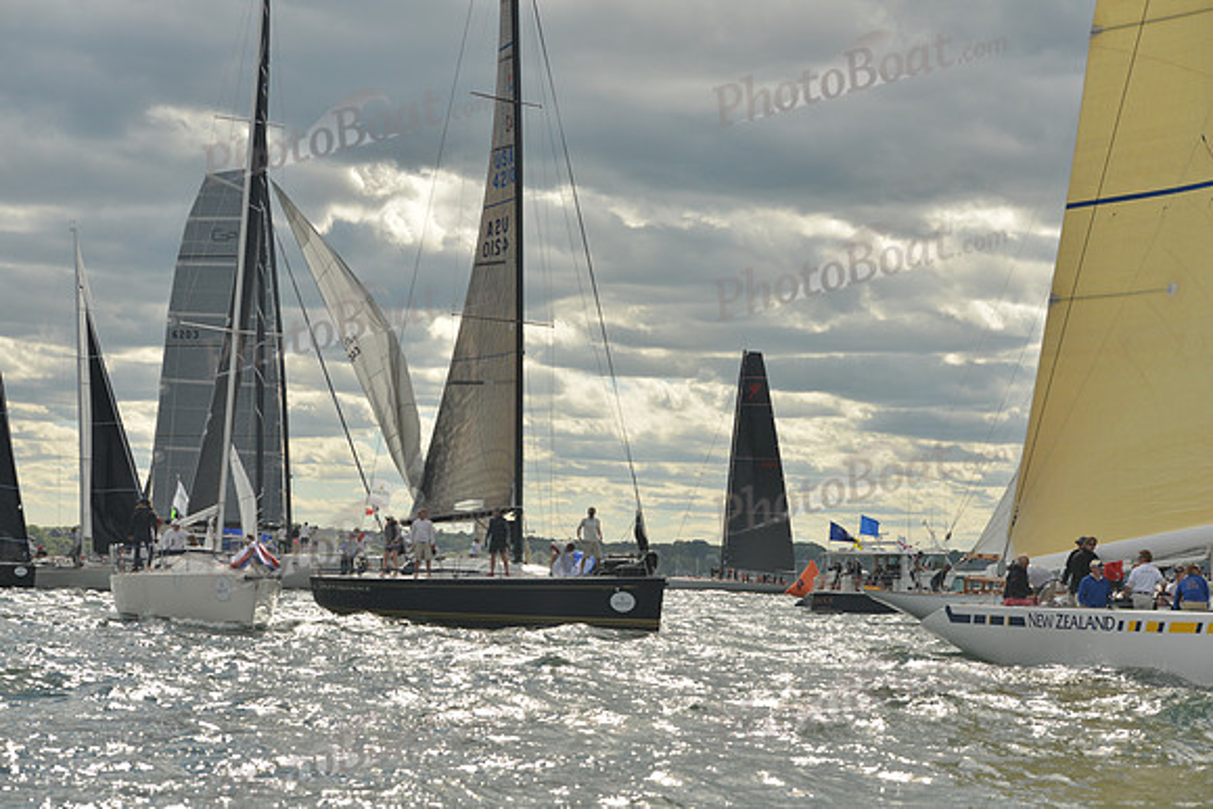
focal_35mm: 70
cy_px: 404
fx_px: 2359
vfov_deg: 19.5
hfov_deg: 28.8
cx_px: 606
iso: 400
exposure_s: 1/640
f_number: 7.1
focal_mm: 70
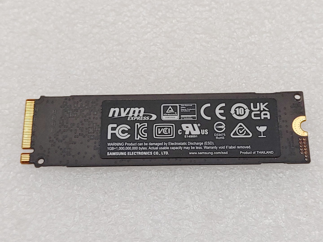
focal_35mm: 62
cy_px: 121
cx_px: 162
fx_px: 579
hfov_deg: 31.2
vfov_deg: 23.7
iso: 50
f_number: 1.8
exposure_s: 1/160
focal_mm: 4.36
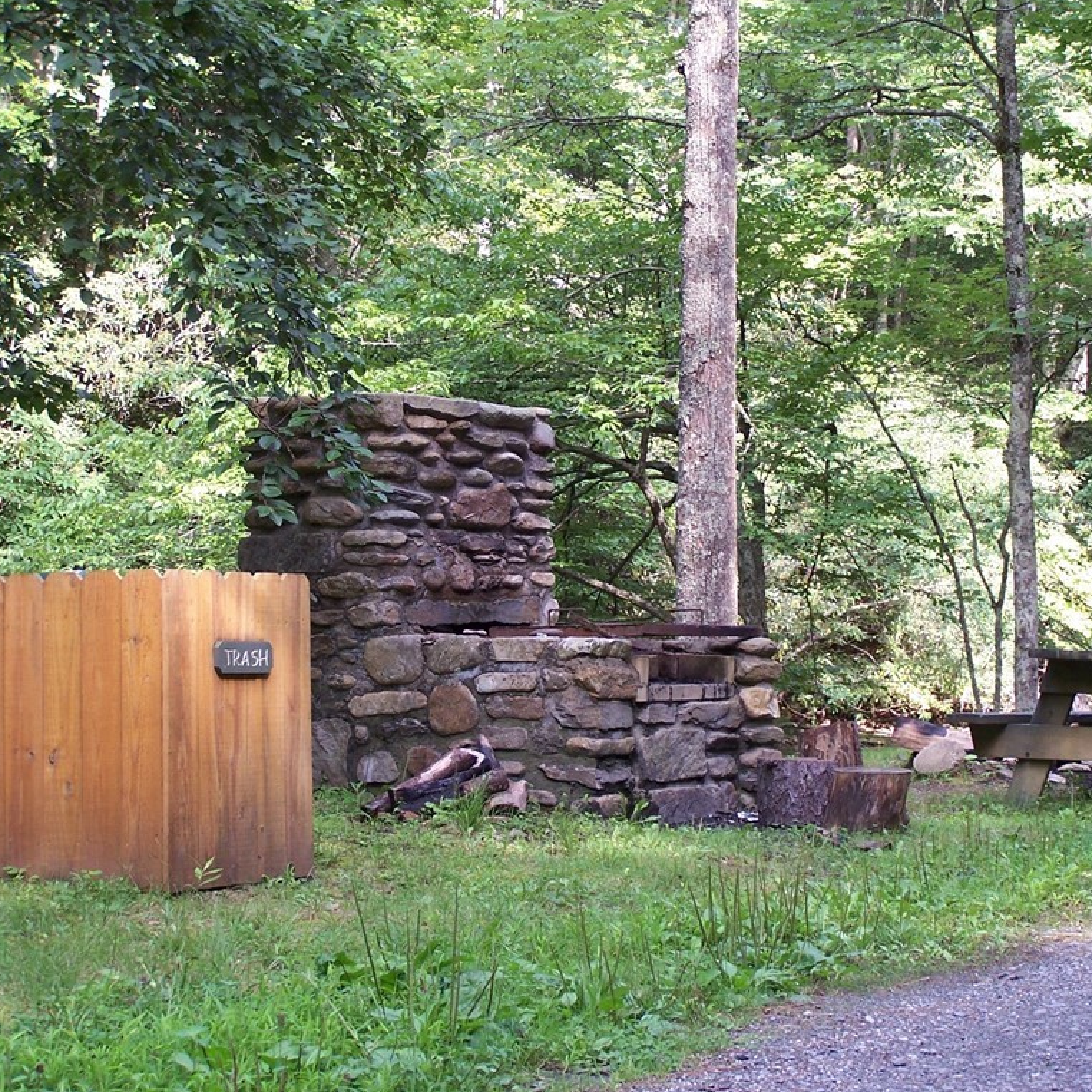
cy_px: 547
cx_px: 711
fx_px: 2927
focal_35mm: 82
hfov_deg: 21.1
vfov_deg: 21.1
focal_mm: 11.5
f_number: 3.2
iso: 80
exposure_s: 1/60
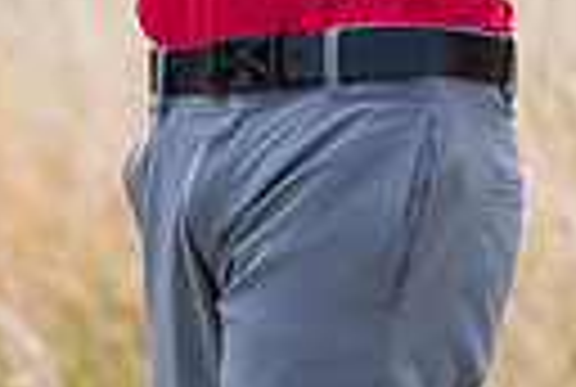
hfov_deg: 2.3
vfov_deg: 1.5
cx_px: 166
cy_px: -461
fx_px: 14498
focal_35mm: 904
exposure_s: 1/1600
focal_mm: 200
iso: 400
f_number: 5.6
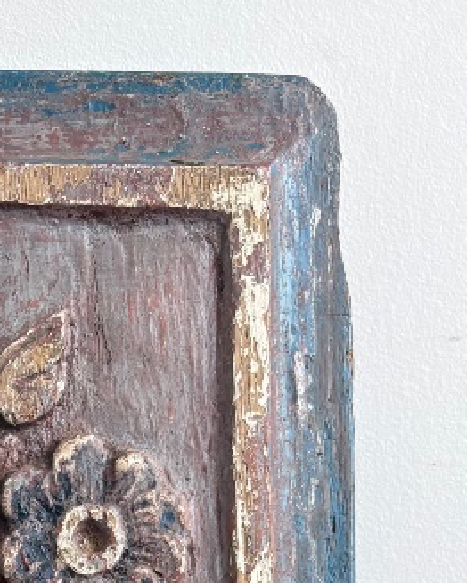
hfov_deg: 15.4
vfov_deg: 17.6
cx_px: -217
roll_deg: -0.4
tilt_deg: -7.8
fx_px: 1605
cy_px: 965
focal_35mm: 93
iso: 32
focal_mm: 5.96
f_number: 1.6
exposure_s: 1/156
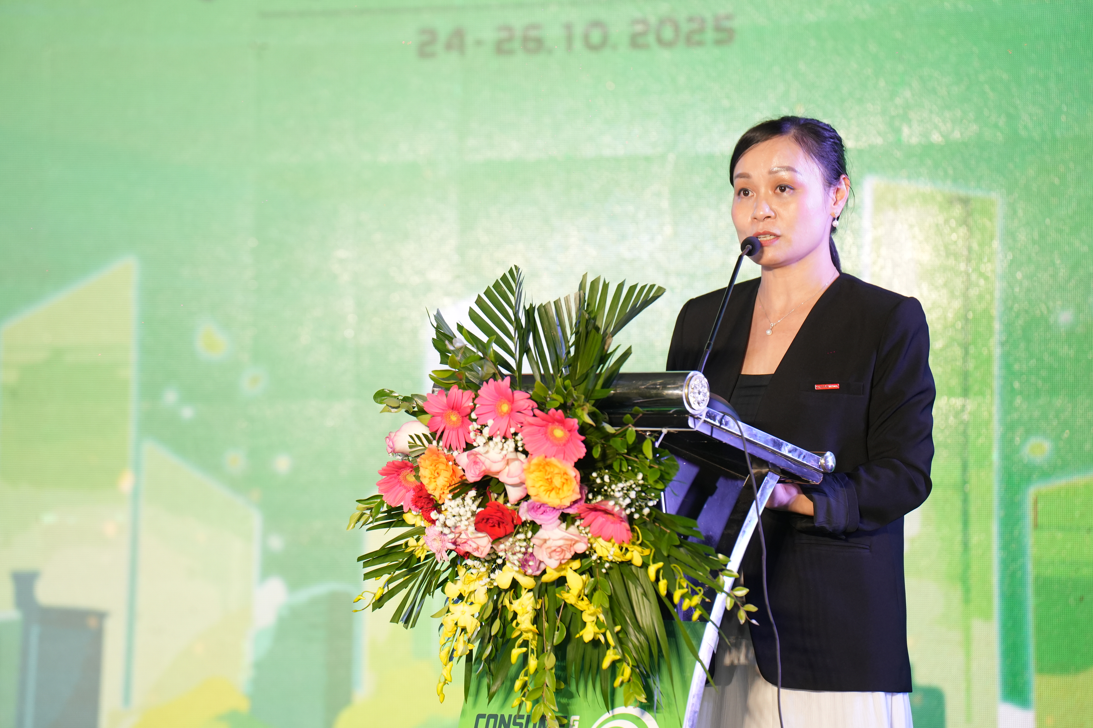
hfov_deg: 11.4
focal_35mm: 180
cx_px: 546
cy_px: 364
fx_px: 5465
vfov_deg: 7.6
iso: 1000
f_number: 4
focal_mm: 180
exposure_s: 1/250
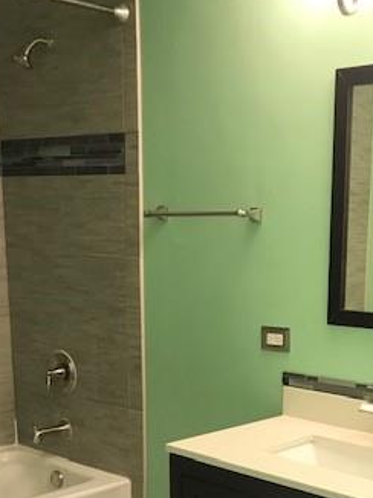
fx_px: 791
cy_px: 458
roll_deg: -0.1
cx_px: 278
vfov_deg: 33.0
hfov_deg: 26.2
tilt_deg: -14.1
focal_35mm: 55
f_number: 1.8
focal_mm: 3.99
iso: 40
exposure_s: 1/15
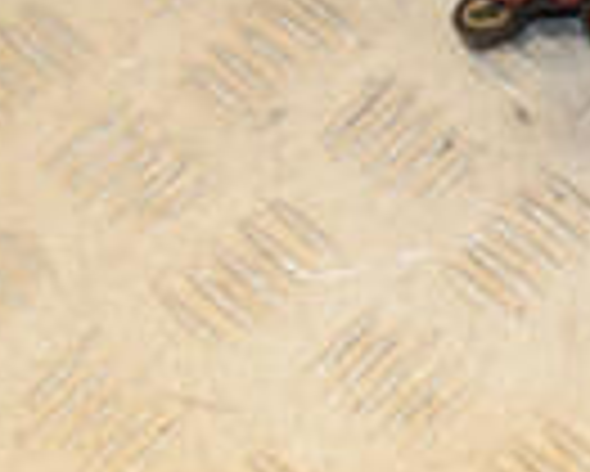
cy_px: -414
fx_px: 2709
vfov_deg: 9.4
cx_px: 1063
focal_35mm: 155
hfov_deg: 11.5
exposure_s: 1/200
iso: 800
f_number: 6.3
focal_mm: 24
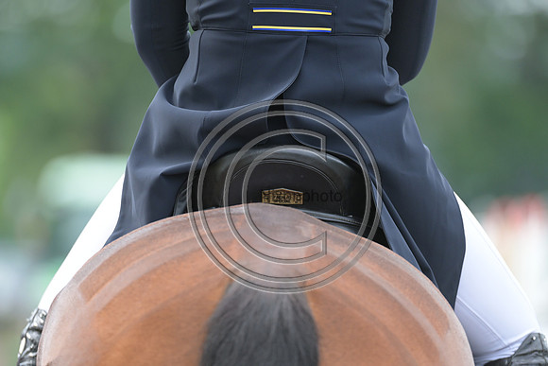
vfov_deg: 3.4
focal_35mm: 400
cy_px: 183
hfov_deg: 5.2
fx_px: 6090
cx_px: 274
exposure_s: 1/1250
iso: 1600
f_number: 5
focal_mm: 400
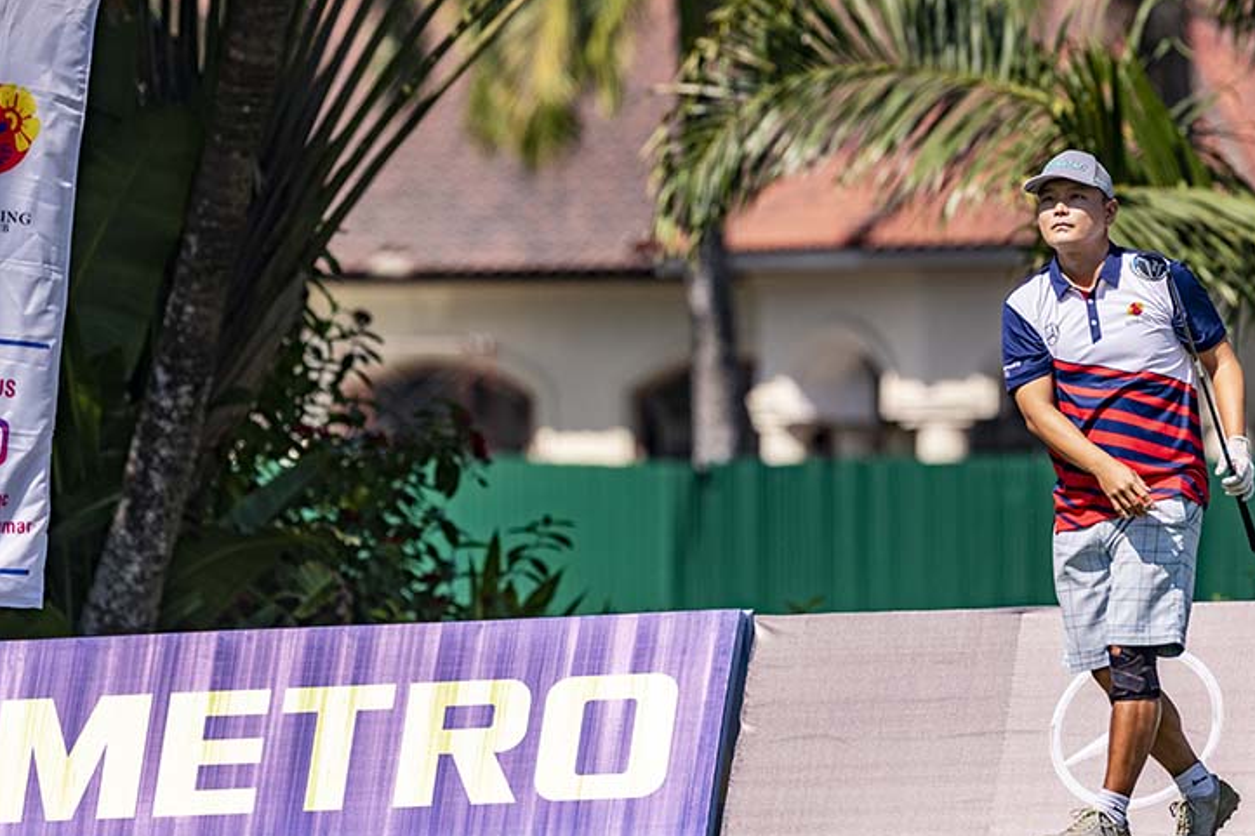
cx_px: 581
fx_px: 18541
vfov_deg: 2.6
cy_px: 342
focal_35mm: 532
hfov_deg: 3.9
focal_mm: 400
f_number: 5.6
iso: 500
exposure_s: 1/4000
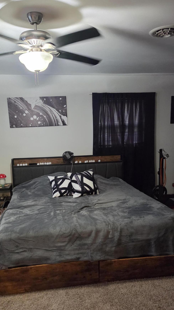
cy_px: 170
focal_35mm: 29
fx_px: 238
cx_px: 74
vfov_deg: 65.9
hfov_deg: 40.1
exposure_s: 1/120
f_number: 1.4
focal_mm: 6.5
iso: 1000
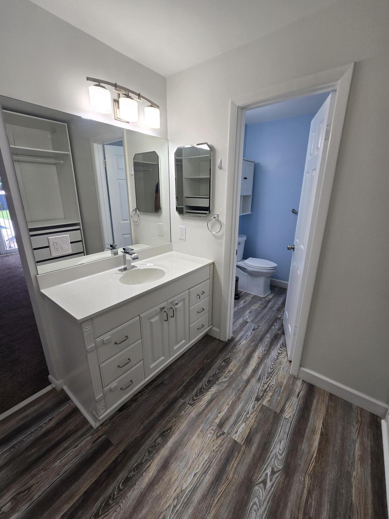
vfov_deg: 106.2
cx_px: 194
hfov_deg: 89.9
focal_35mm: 13
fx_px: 195
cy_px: 260
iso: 50
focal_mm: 2.2
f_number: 2.2
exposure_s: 1/60
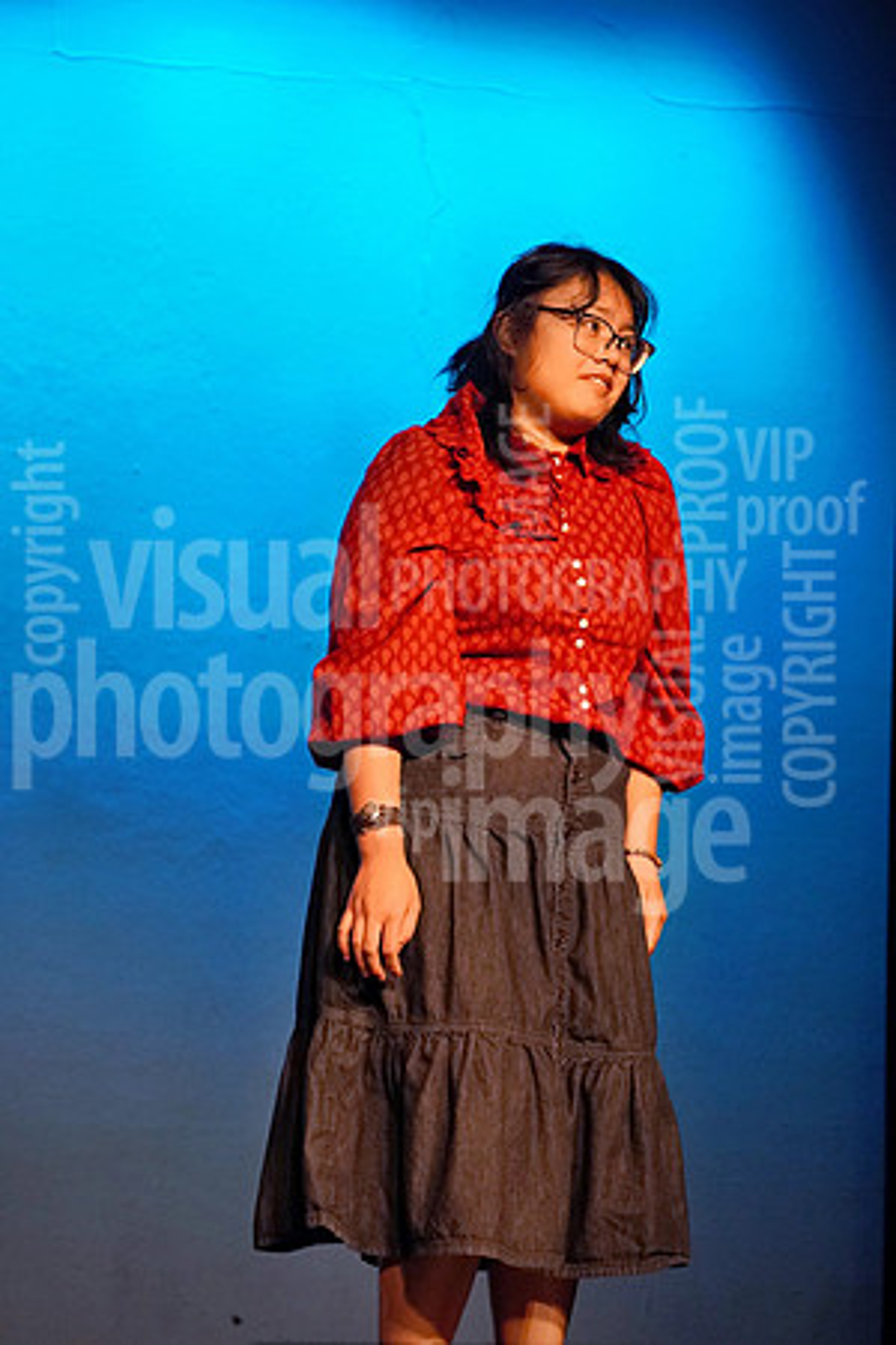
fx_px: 5936
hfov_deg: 8.6
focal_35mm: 159
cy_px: 672
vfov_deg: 12.9
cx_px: 448
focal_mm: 106
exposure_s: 1/200
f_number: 5.6
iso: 2500
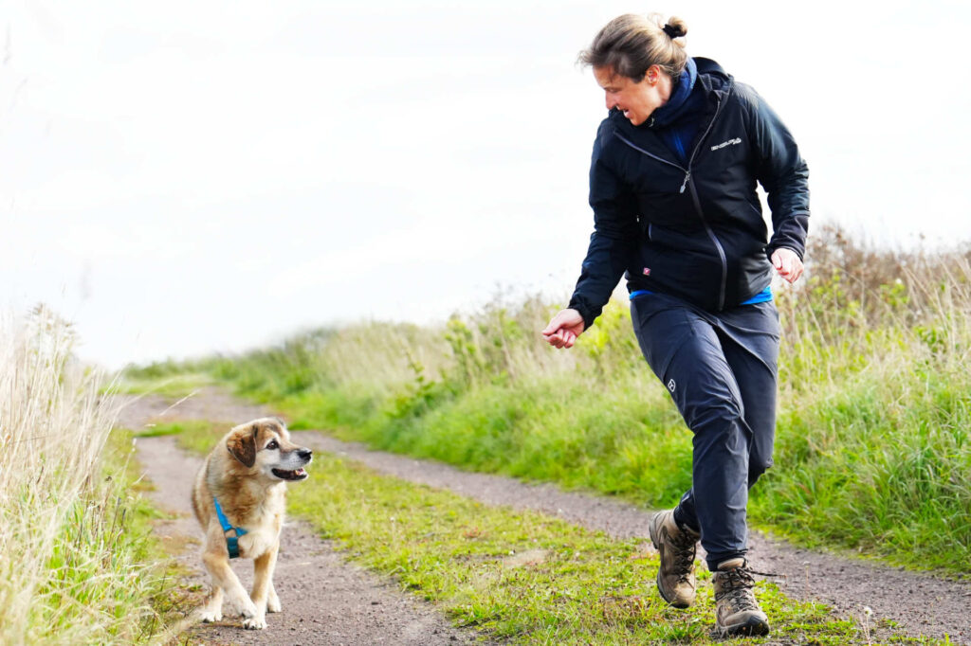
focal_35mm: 48
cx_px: 486
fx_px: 1294
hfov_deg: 41.1
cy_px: 323
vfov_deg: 28.1
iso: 1600
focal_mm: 48
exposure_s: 1/6400
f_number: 2.8
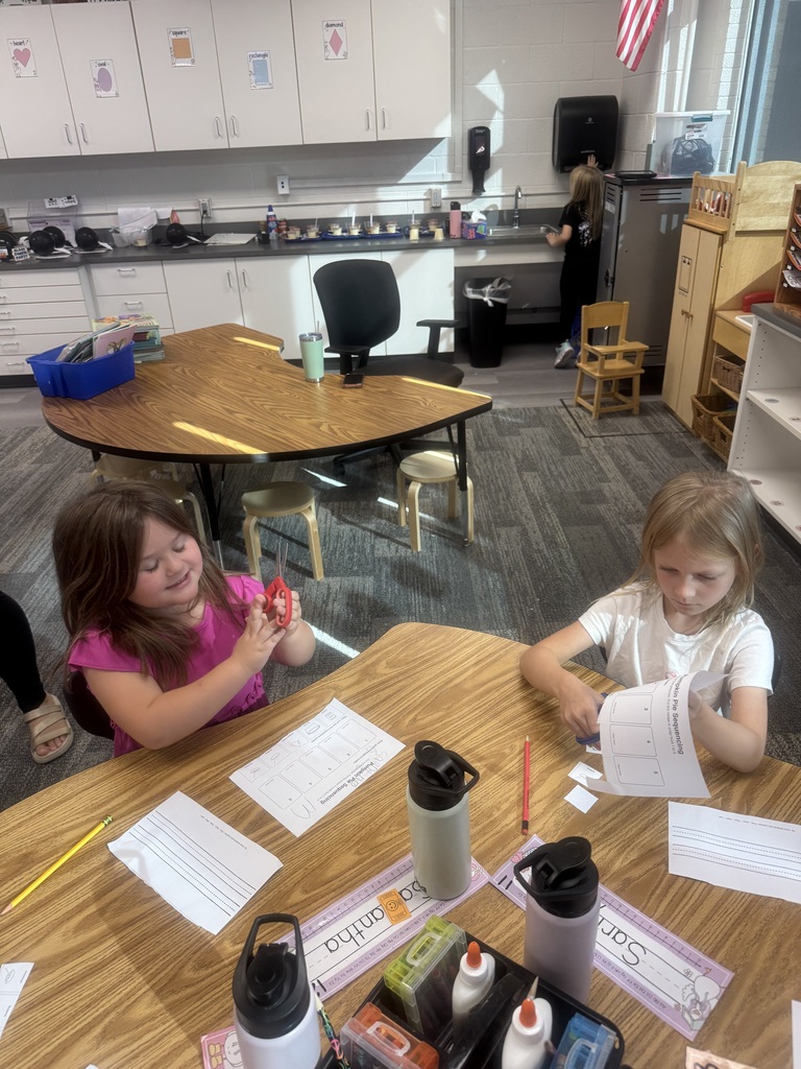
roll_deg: +3.6
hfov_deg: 56.8
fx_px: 740
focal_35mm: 24
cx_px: 400
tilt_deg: -28.8
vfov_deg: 71.6
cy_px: 534
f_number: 1.78
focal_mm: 6.76
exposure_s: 1/120
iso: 125
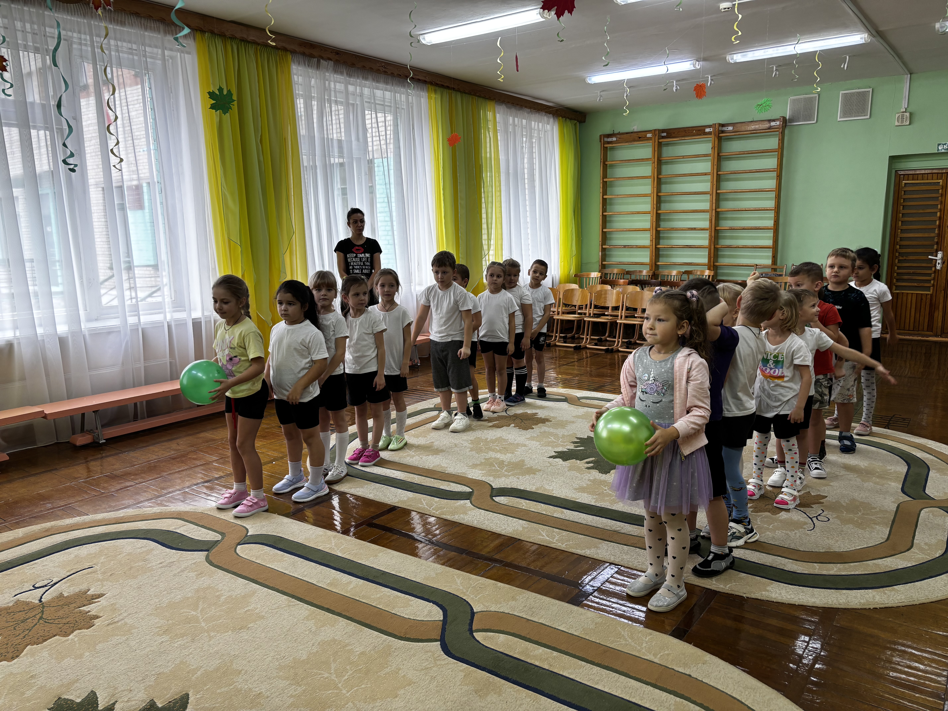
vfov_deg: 53.1
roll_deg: +1.0
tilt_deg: -10.1
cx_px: 474
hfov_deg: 67.3
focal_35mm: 26
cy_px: 356
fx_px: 712
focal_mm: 5.96
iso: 80
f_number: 1.6
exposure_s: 1/50
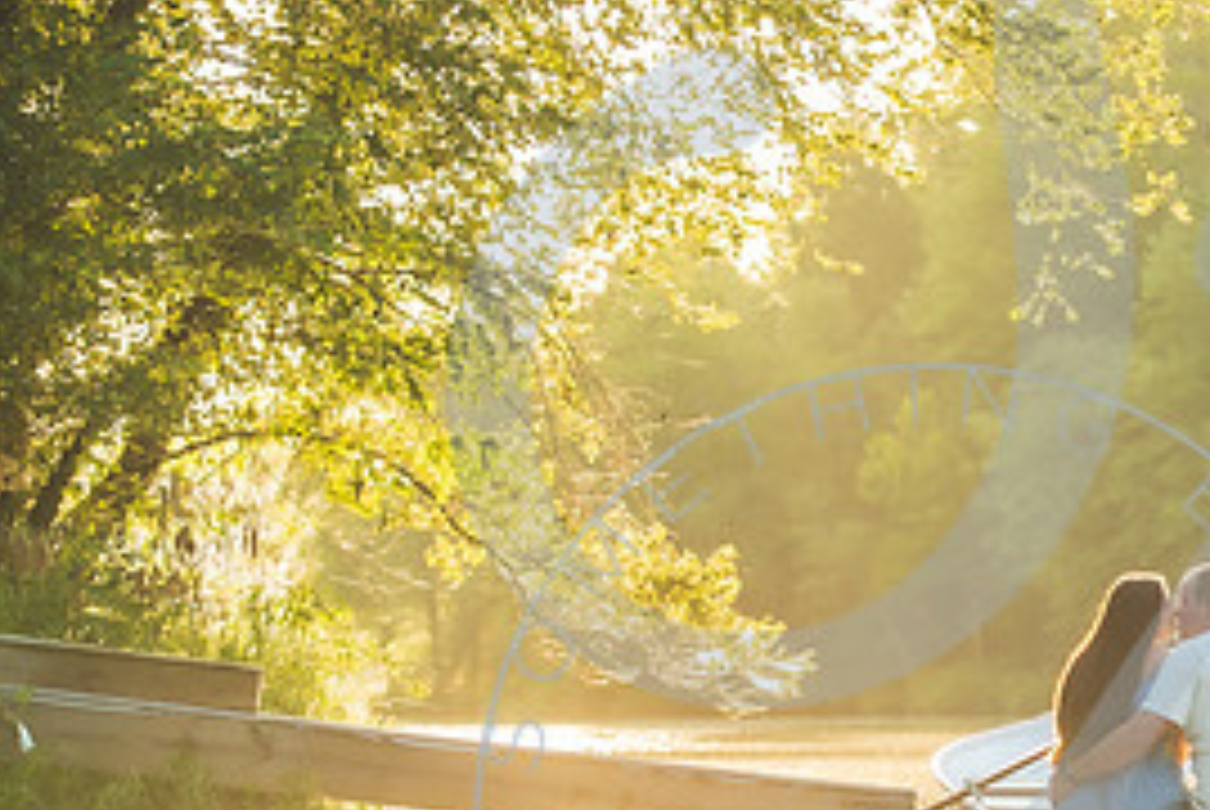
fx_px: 7100
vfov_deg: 6.5
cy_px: 448
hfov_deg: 9.7
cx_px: 1161
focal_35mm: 211
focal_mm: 98
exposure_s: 1/400
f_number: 2.8
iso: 200
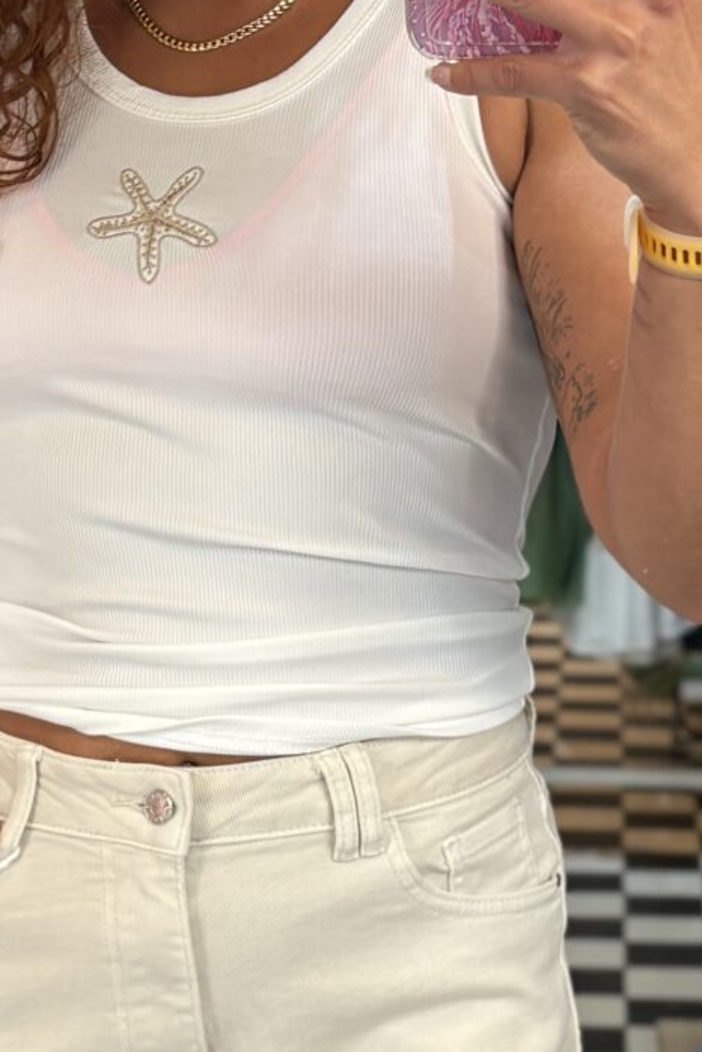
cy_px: 655
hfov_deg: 13.8
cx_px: 455
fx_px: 2896
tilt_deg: -22.4
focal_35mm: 99
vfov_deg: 20.6
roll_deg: -2.4
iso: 80
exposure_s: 1/50
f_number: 1.6
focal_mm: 5.96
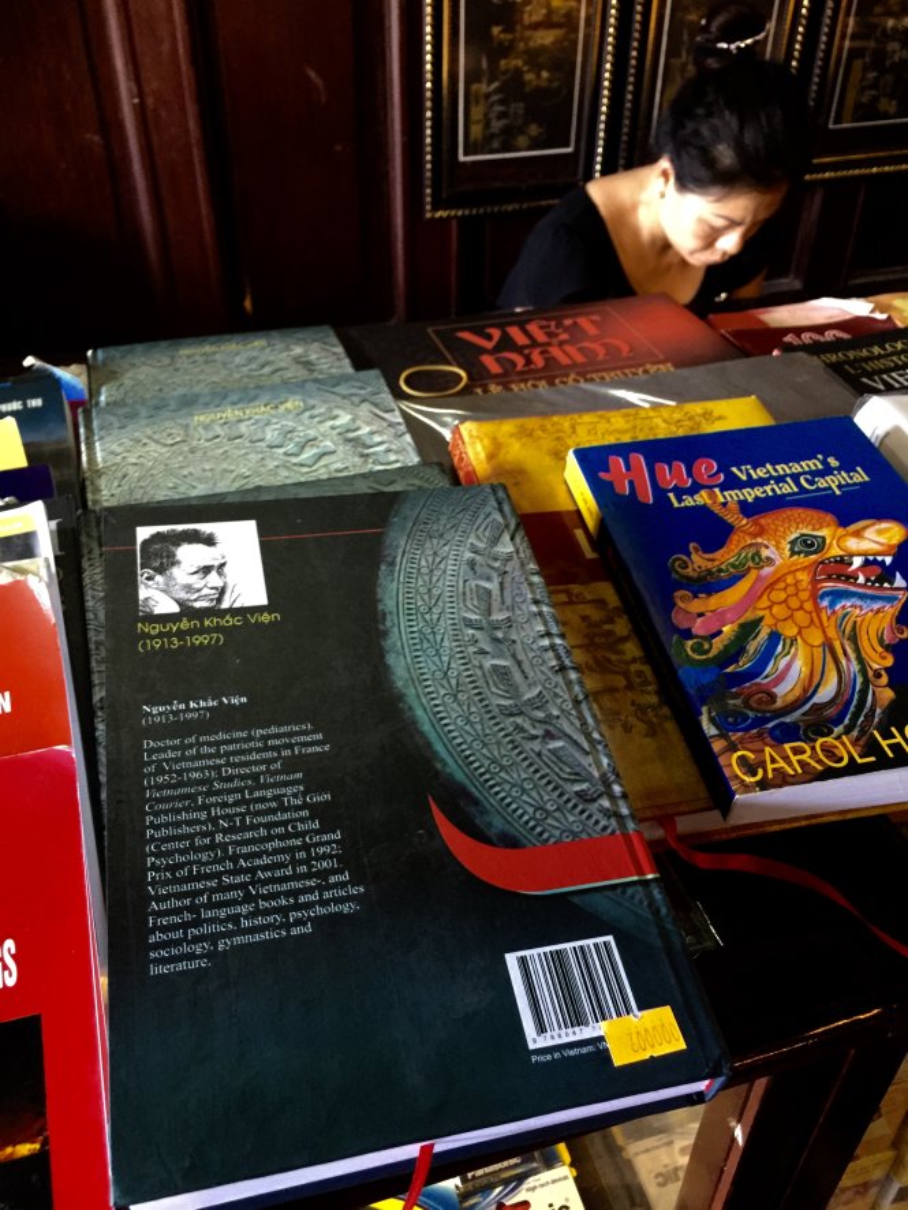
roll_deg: -2.3
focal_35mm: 29
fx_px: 1014
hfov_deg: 48.2
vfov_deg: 61.6
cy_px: 605
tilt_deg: -35.8
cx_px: 454
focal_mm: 4.15
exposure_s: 1/8
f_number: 2.2
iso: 160
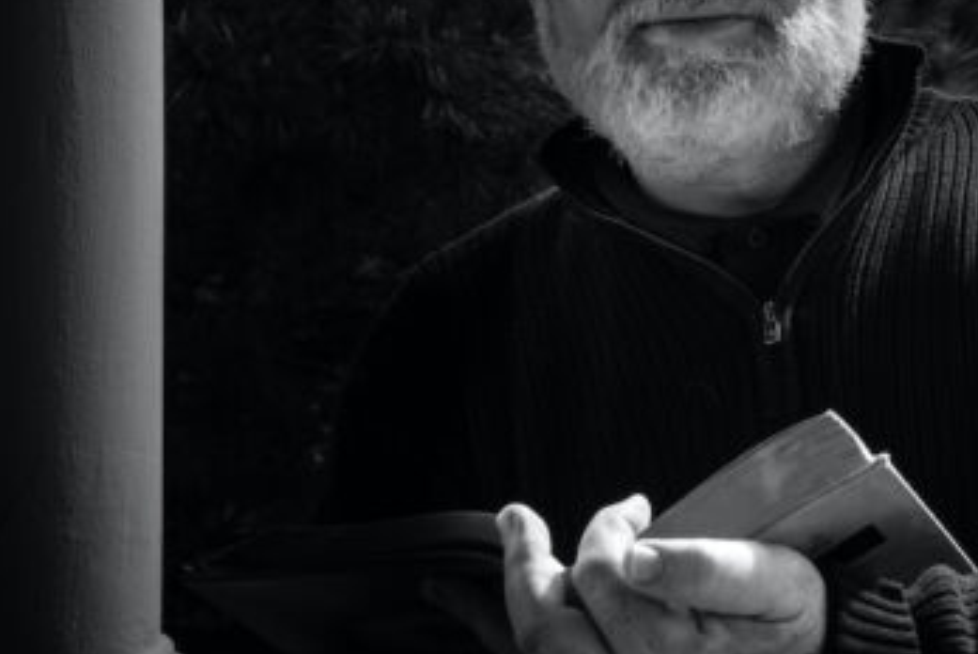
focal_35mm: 93
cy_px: 140
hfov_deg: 21.3
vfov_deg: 14.7
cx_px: 933
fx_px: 2529
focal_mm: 42
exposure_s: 1/200
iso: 100
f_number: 8
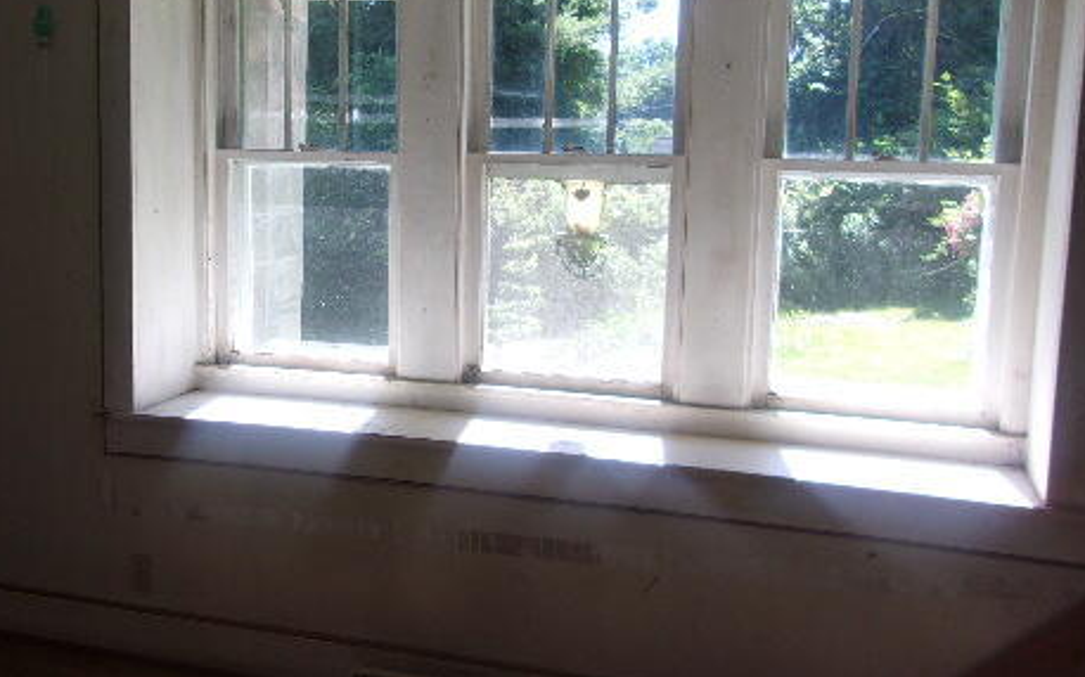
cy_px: 270
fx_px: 1183
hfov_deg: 48.9
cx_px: 426
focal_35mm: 40
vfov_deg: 31.9
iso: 80
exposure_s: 1/140
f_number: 3
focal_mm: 4.9
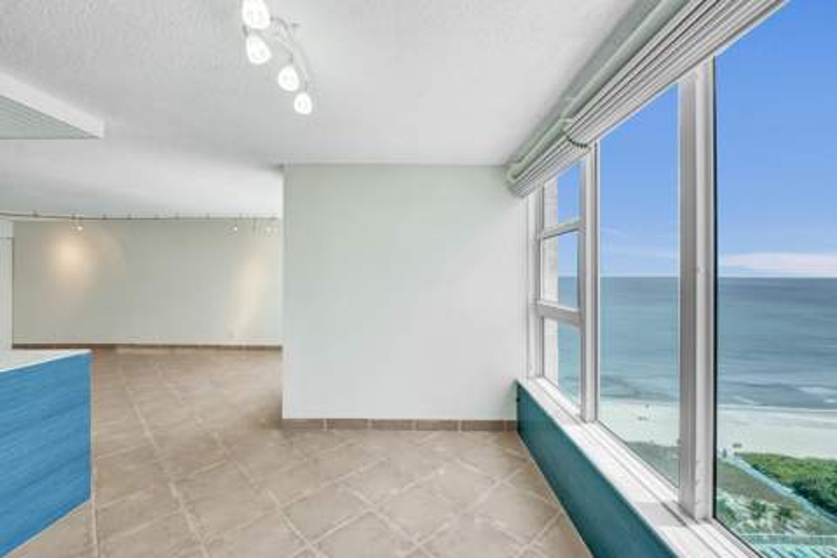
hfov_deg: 104.3
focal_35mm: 14
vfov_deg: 81.2
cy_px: 279
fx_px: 325
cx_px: 418
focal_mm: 14
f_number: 5
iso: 1250
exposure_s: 1/500
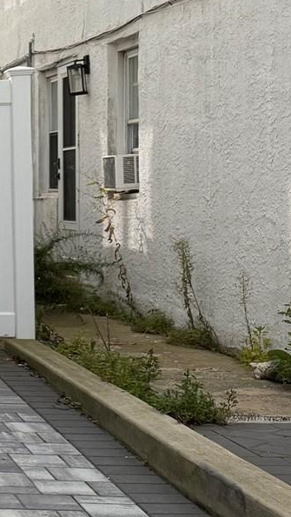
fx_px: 1234
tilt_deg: -2.0
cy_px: 241
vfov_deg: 23.7
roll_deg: +1.5
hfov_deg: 10.9
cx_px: -456
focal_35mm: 90
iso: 100
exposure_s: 1/4975
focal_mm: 6.76
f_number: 1.78
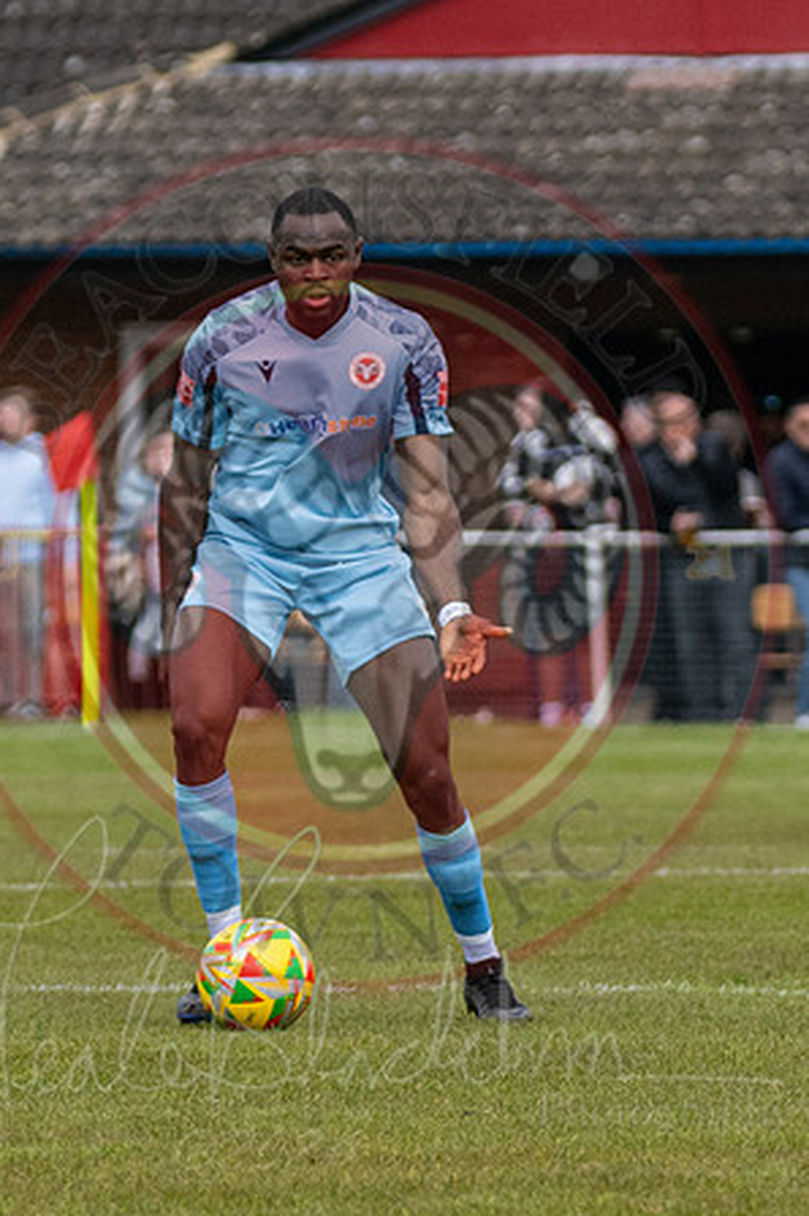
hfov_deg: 1.9
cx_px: 481
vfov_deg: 2.8
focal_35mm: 724
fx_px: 24441
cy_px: 1062
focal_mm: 170
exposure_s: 1/2500
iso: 400
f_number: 4
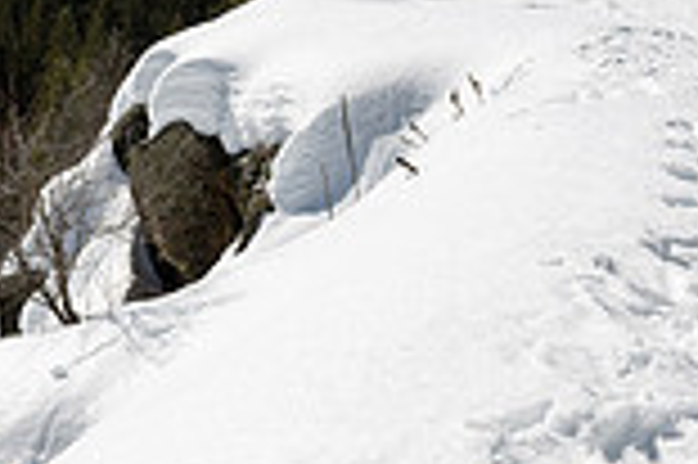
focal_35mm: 117
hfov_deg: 17.2
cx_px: 43
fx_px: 2266
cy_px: 64
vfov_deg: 11.6
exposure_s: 1/250
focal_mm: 24
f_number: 9
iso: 80
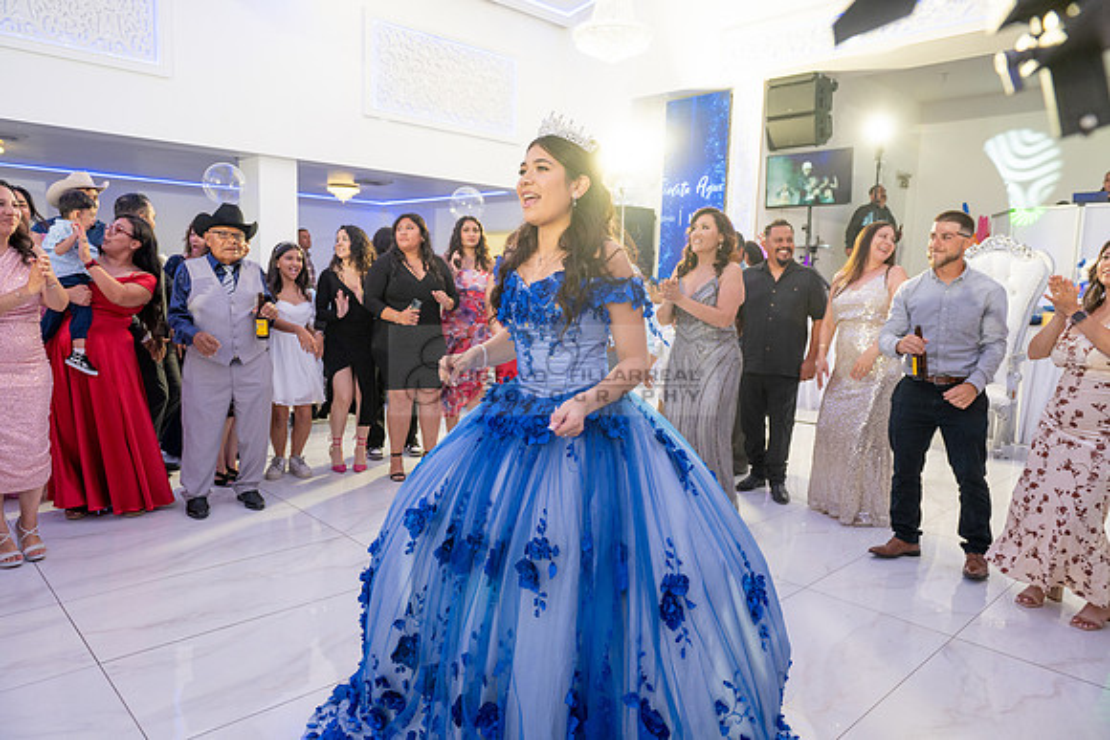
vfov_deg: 53.2
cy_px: 370
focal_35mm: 24
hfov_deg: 73.7
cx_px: 555
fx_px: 740
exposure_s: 1/160
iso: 800
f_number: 4.5
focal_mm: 24
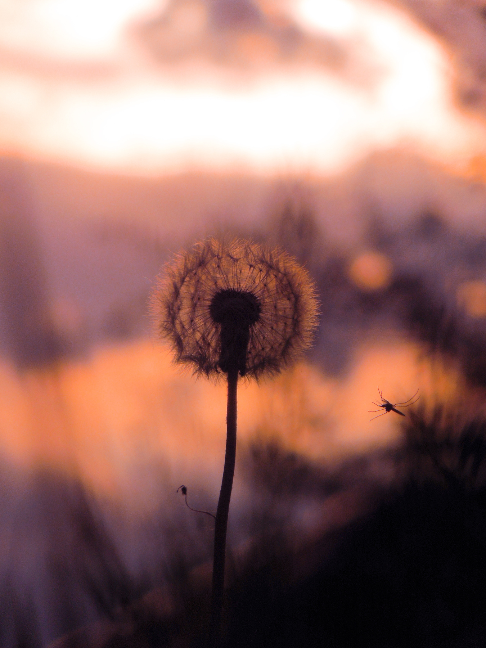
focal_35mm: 350
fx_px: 6552
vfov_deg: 5.7
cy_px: 324
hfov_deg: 4.2
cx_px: 243
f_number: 12
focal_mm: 63
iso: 100
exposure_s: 1/800
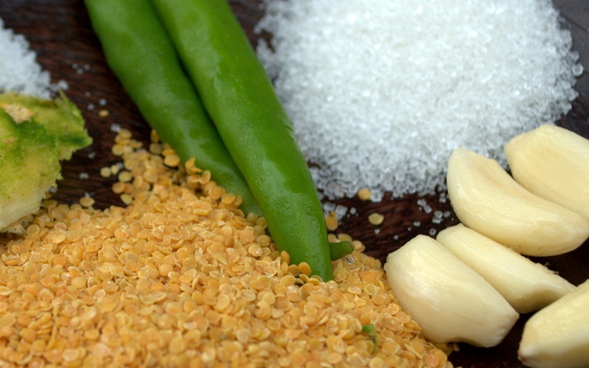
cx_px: 132
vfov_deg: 12.6
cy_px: 213
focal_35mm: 104
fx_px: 1669
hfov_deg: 19.8
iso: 100
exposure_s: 1/60
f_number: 5
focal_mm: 32
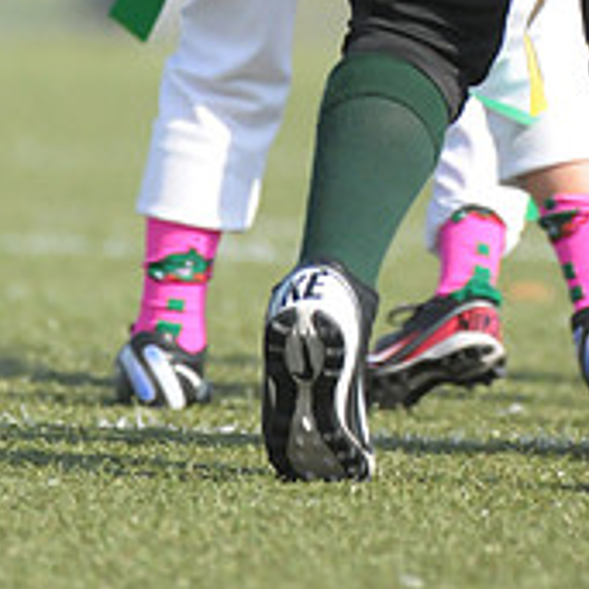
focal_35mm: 1292
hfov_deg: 1.4
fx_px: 24872
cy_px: -255
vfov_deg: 1.4
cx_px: 629
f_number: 4
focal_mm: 300
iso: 1600
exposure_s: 1/8000
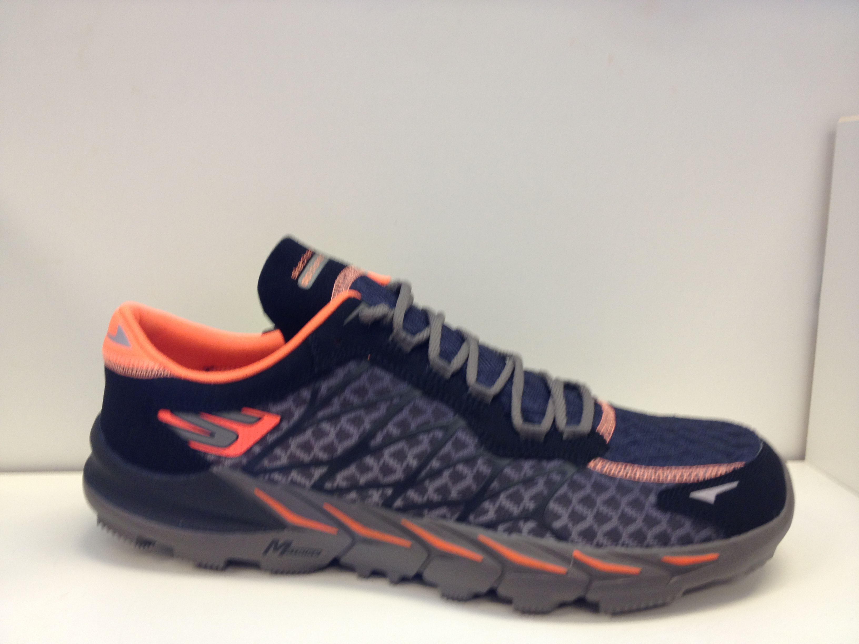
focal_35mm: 35
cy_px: 322
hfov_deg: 52.6
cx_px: 430
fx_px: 869
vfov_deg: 40.7
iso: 80
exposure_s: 1/20
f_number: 2.4
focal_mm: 4.28
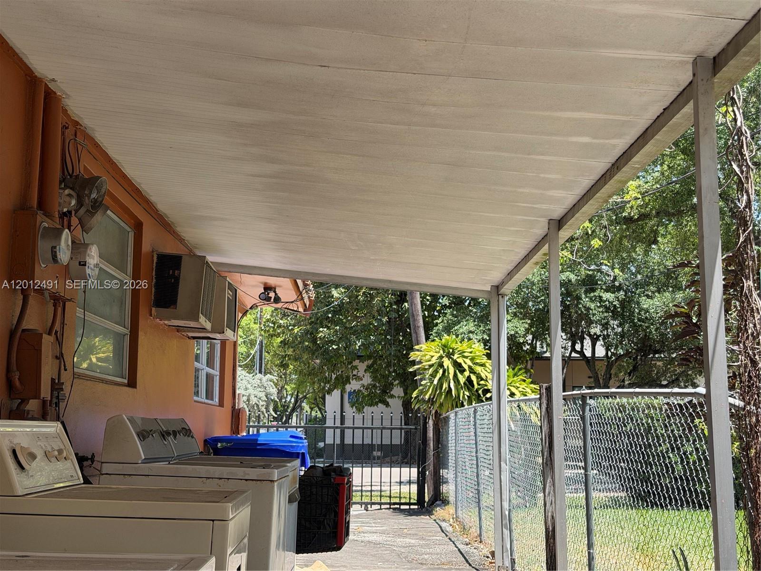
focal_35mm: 48
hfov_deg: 39.7
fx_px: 1055
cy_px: 286
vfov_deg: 30.3
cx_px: 380
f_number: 1.78
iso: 64
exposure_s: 1/928
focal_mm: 6.76
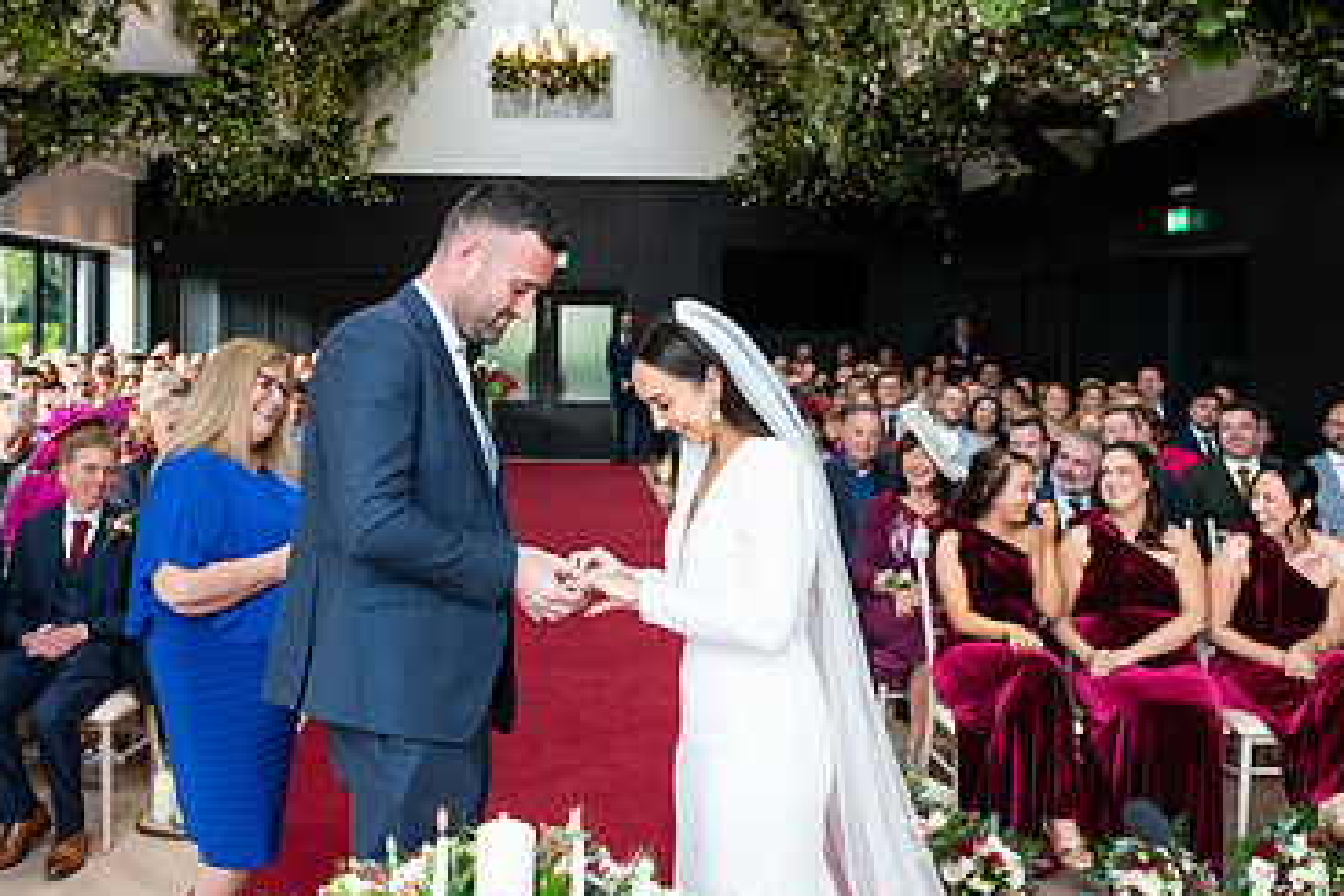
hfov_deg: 50.5
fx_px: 1419
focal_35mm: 38
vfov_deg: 35.0
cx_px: 558
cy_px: 387
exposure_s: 1/160
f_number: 3.5
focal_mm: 24
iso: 640
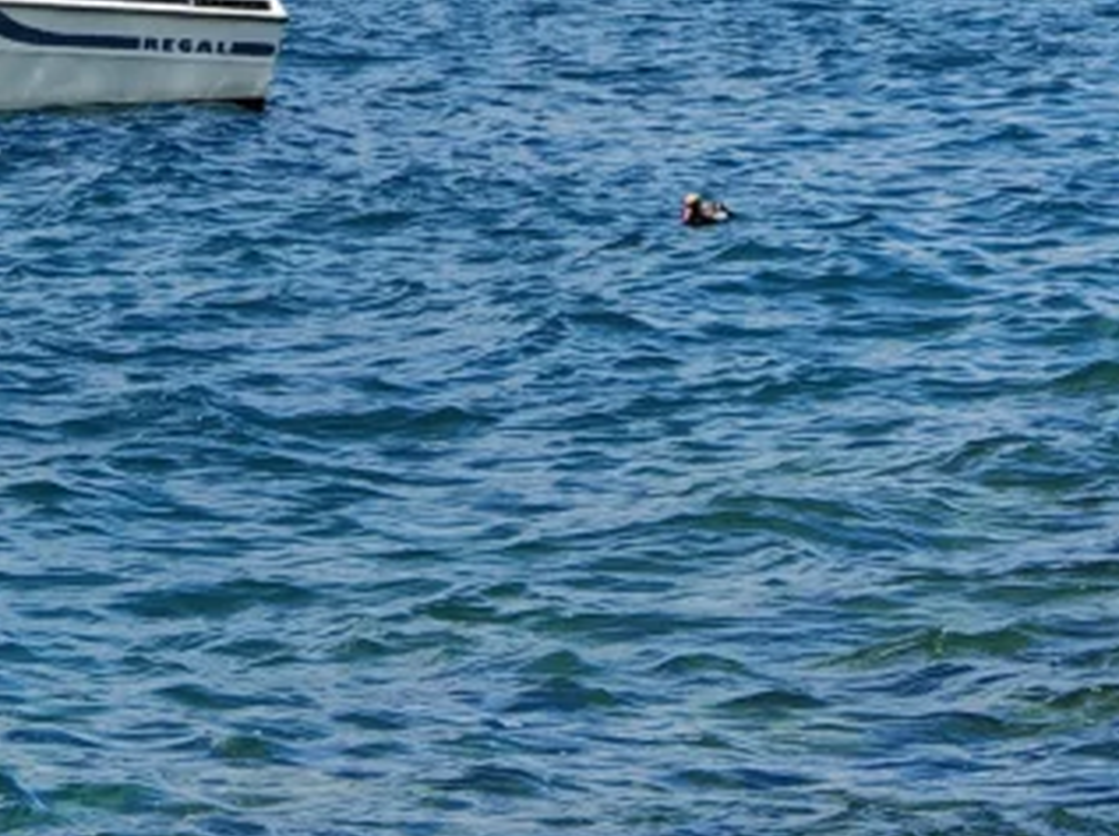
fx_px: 8040
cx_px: 717
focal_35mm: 249
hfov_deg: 8.0
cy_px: -342
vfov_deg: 5.9
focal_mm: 15.38
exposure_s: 1/270
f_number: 2.6
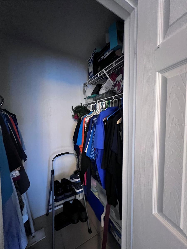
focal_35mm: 13
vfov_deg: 106.2
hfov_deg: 89.9
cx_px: 94
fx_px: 94
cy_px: 124
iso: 1000
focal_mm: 1.57
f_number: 1.8
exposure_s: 1/30
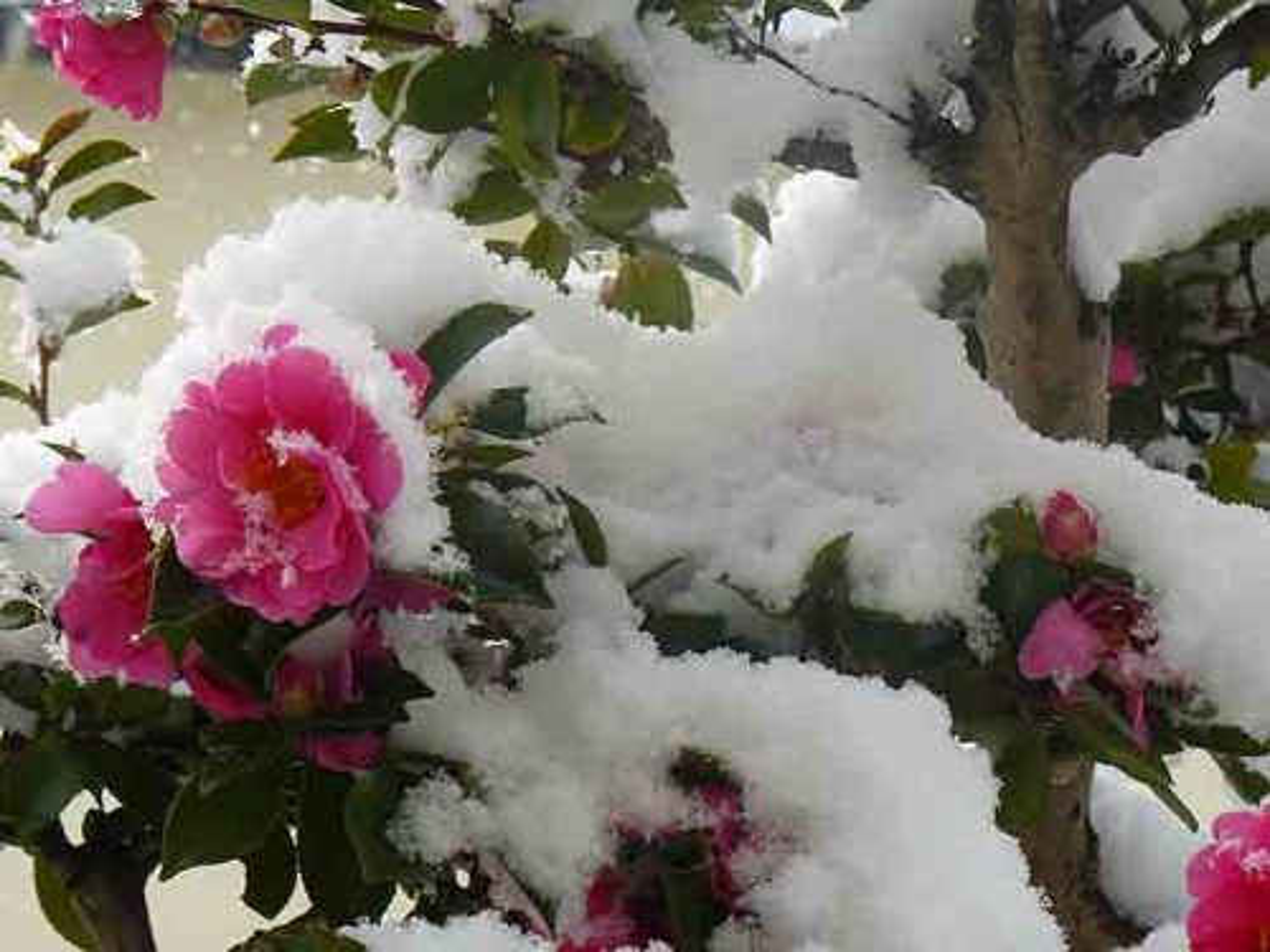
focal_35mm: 228
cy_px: 476
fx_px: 8365
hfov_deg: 8.7
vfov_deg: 6.5
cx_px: 635
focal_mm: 31.6
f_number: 5
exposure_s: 1/200
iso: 100
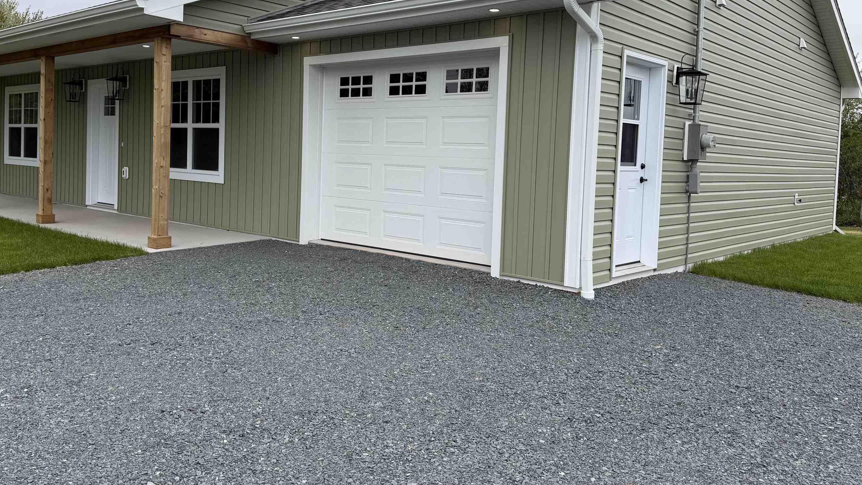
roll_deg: -2.0
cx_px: 386
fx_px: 709
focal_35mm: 31
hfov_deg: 62.5
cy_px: 184
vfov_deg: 37.6
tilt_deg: -2.9
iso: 80
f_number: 1.78
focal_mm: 6.76
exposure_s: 1/2611
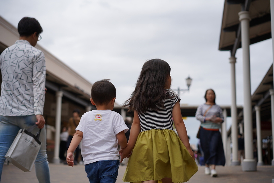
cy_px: 92
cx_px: 137
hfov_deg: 36.2
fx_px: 419
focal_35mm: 55
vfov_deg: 24.7
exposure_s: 1/1000
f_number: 2.8
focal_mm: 55
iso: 100
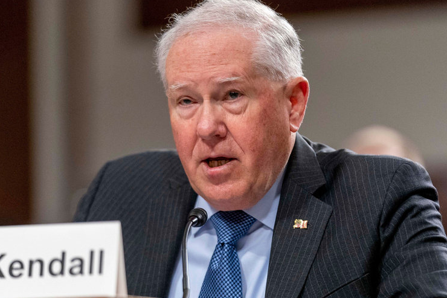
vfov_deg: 5.9
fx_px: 2867
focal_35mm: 231
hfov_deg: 8.9
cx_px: 236
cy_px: 184
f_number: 2.8
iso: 4000
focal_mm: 167
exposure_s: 1/400
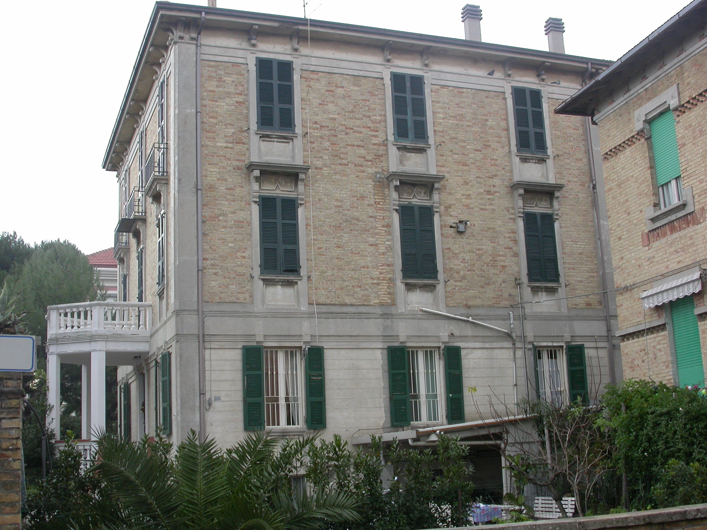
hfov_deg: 42.1
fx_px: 919
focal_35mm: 45
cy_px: 265
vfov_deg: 32.2
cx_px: 354
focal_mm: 9.3
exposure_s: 1/120
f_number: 5
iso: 100
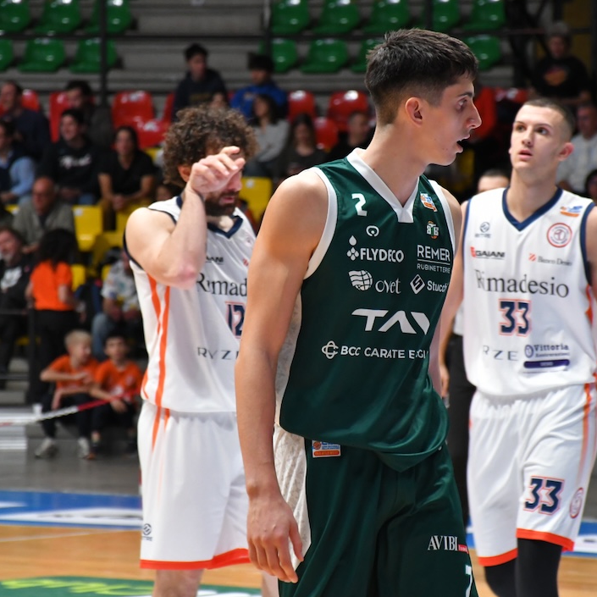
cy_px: 299
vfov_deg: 7.8
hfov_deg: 7.8
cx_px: 323
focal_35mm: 223
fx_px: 4351
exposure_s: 1/320
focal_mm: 116
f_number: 5.6
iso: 3200
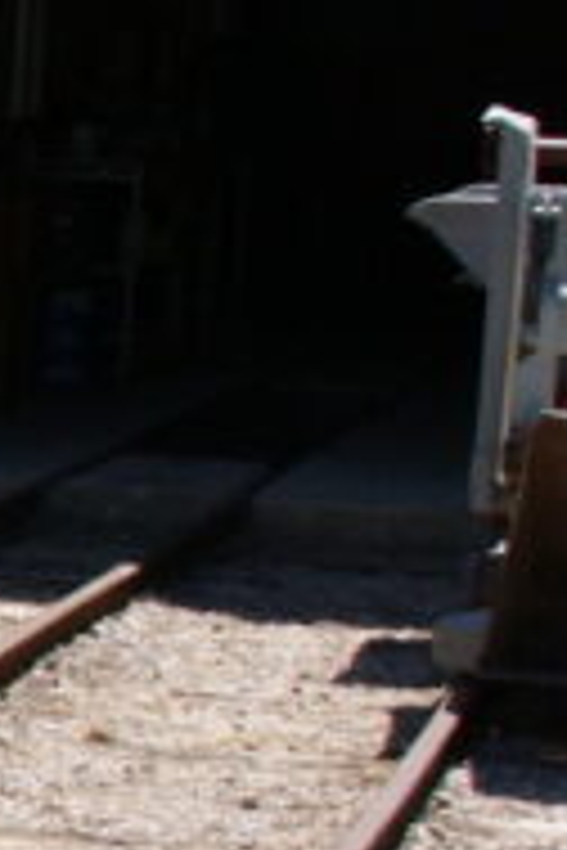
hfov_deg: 5.7
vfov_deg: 10.1
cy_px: 668
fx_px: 4819
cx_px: -1773
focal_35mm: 204
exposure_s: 1/80
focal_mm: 24
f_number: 11
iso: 100
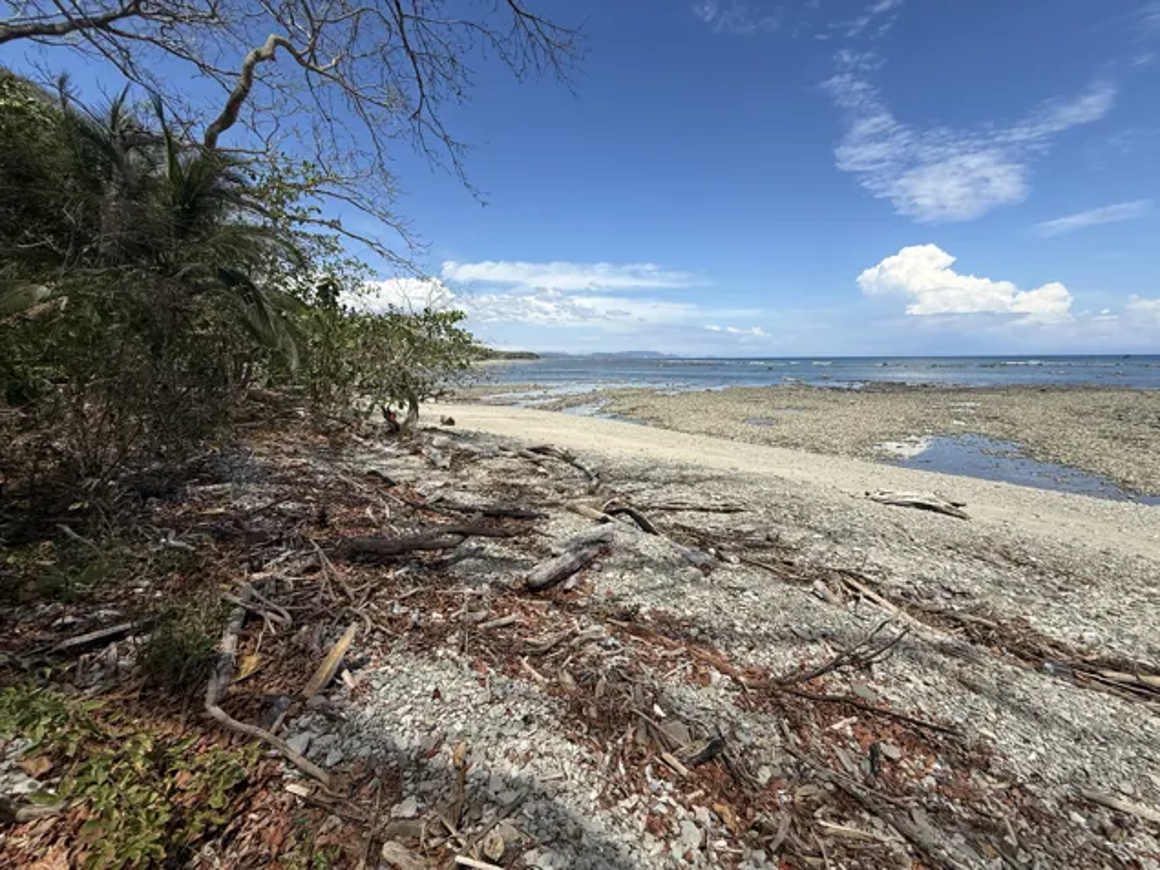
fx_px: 469
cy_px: 435
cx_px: 580
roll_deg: +1.0
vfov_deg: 85.7
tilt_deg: -9.0
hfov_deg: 102.1
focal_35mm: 14
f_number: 2.2
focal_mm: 2.22
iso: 50
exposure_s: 1/2841
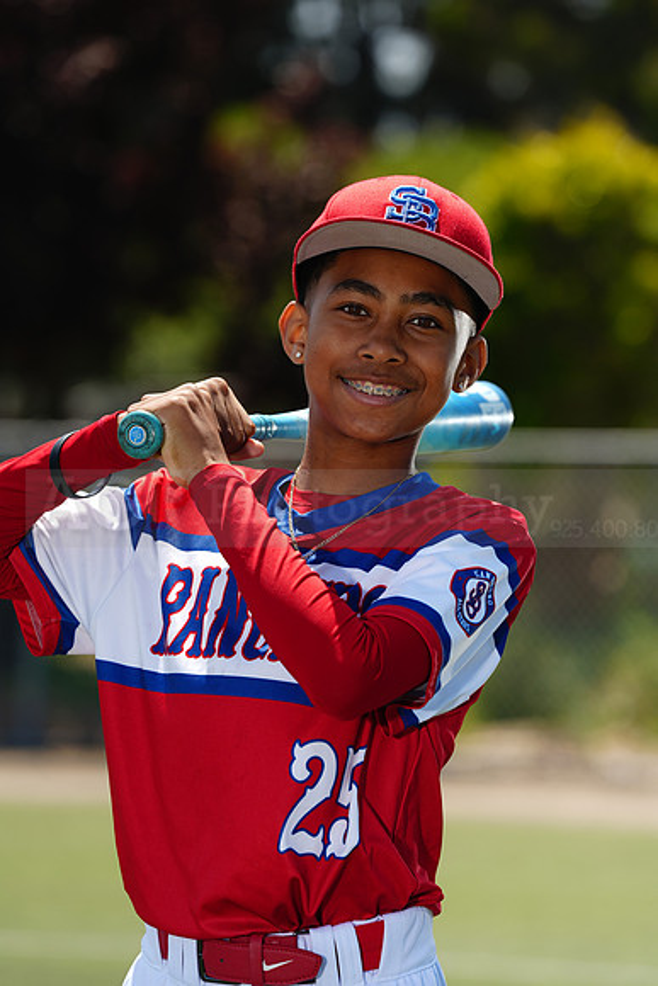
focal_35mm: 200
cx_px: 329
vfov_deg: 10.3
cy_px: 493
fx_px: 5480
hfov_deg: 6.9
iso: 50
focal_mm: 200
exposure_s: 1/250
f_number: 5
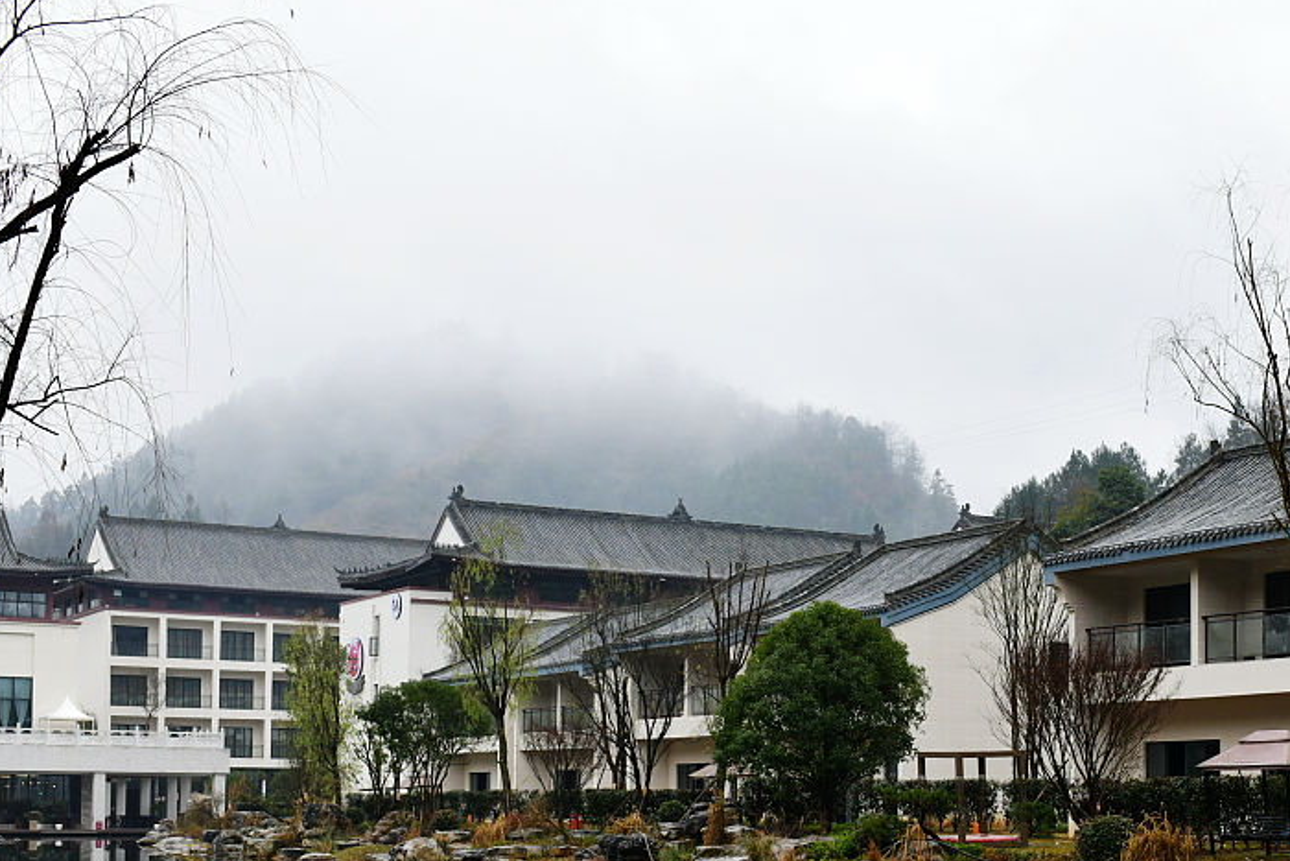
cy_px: 730
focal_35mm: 60
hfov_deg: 32.9
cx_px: 936
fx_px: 2150
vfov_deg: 22.2
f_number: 8
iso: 500
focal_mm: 35
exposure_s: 1/125
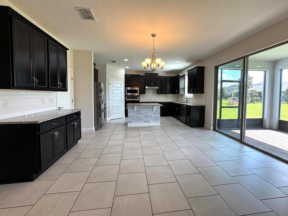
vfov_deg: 81.6
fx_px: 125
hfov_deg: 98.1
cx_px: 151
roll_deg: -0.6
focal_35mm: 15
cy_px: 101
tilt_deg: -3.0
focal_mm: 2.22
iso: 125
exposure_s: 1/120
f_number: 2.2
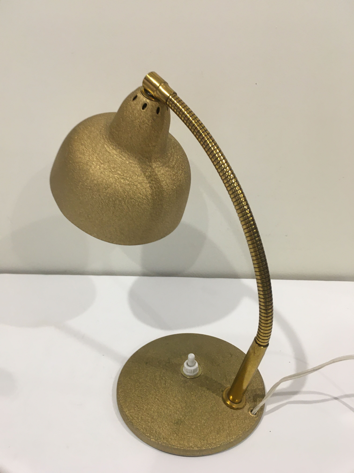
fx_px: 395
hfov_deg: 48.2
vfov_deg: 61.7
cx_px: 177
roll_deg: -1.0
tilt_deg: -25.4
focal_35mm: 29
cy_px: 236
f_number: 2.2
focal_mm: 4.15
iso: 100
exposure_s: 1/33
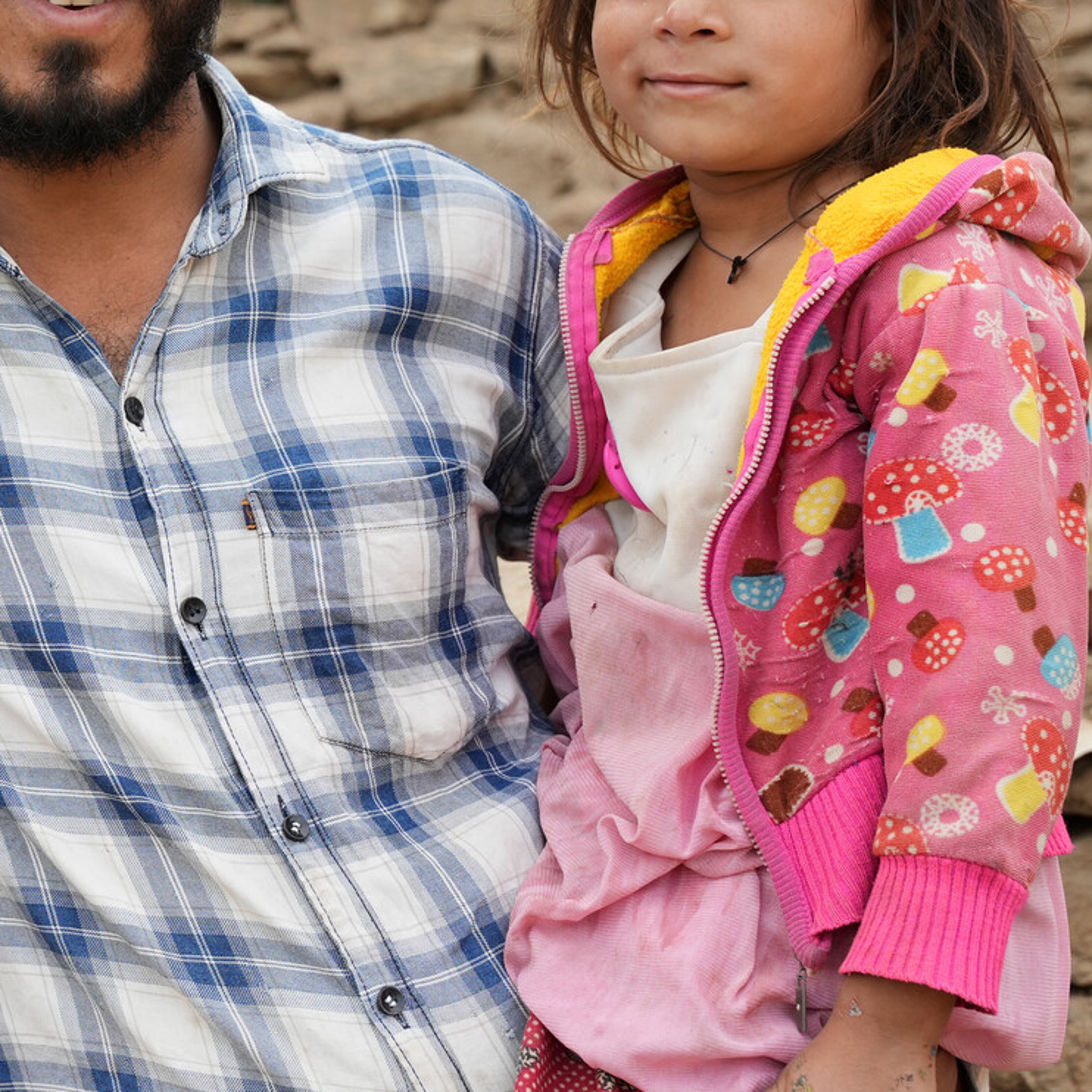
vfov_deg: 19.9
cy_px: 351
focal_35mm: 87
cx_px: -157
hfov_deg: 19.0
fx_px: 3105
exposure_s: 1/250
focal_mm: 38
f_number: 4.5
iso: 320
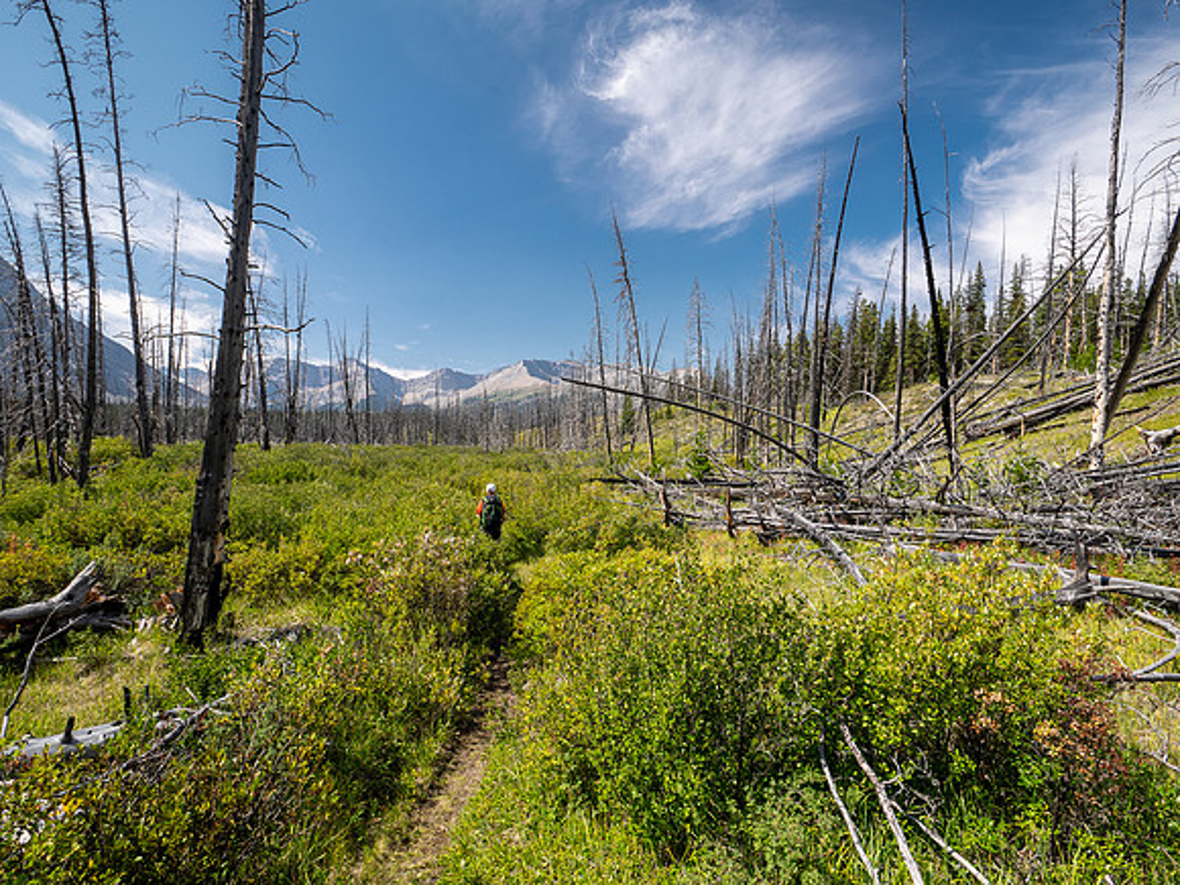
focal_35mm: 18
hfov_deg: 87.8
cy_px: 442
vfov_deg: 71.6
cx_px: 590
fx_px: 614
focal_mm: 9
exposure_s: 1/80
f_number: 8
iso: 200
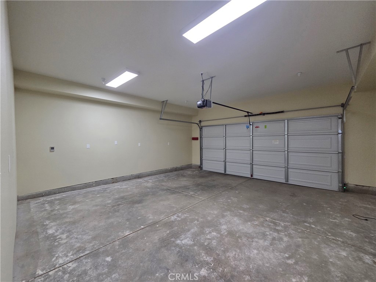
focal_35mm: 13
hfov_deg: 106.2
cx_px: 188
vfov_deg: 89.9
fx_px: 141
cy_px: 141
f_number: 2.2
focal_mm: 2.2
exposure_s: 1/120
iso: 250
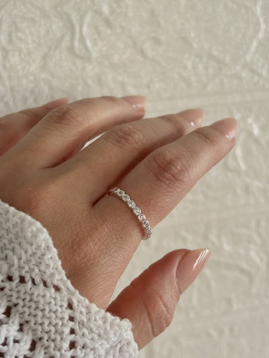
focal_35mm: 52
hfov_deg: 28.0
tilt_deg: -15.8
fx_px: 539
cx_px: 134
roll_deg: +2.8
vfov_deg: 36.8
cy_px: 179
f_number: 1.6
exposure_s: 1/60
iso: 125
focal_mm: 5.96
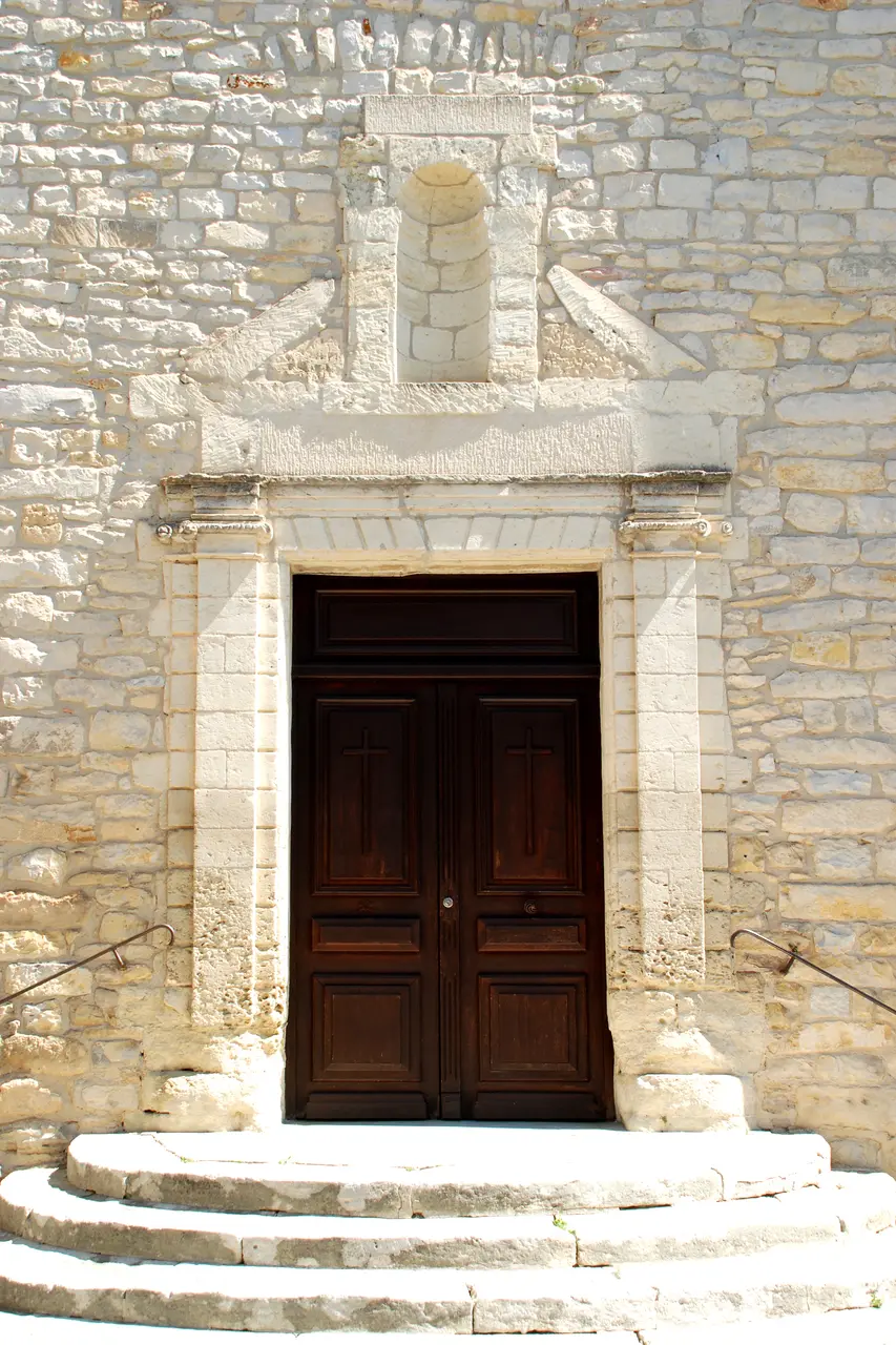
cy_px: 672
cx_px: 448
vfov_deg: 46.4
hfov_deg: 31.9
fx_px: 1568
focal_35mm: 42
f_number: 10
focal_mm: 28
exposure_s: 1/125
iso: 200
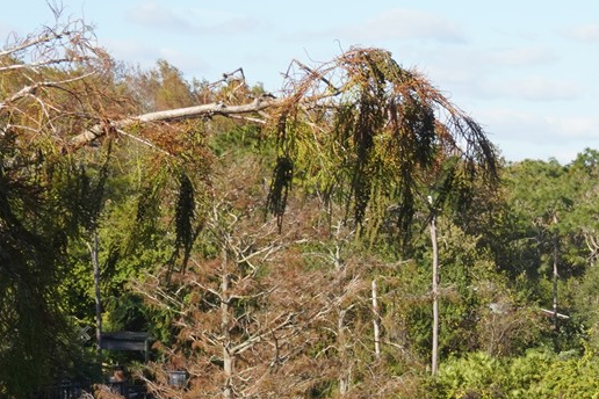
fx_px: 2063
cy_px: 694
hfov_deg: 15.3
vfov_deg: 10.5
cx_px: 880
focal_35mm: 124
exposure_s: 1/100
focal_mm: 32
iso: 640
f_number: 25
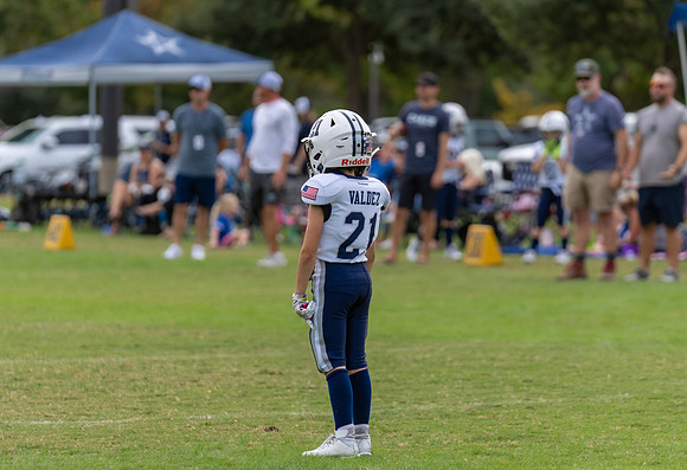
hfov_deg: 8.4
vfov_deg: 5.7
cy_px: 268
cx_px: 333
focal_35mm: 244
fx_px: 4700
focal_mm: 200
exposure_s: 1/1250
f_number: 3.5
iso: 250
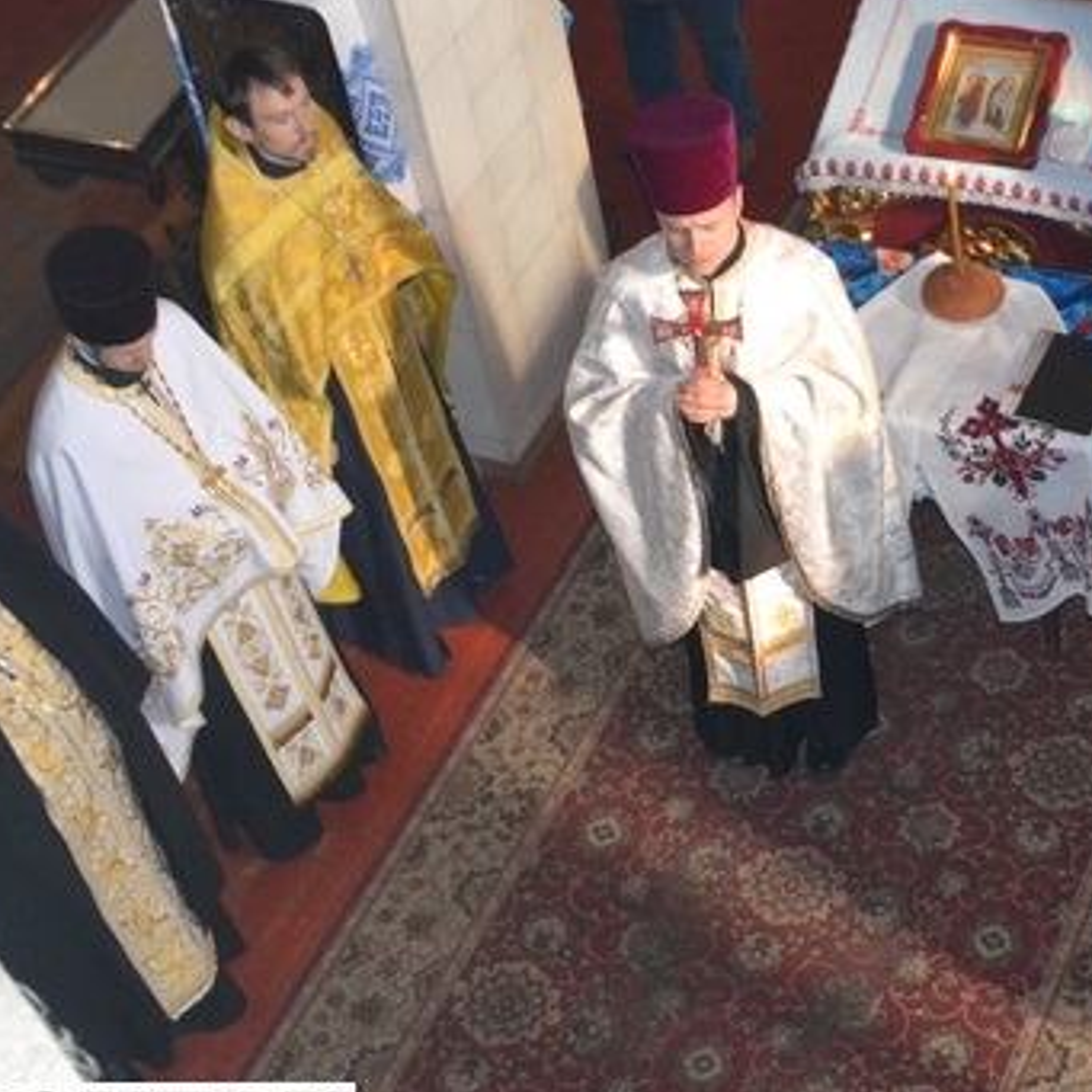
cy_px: 556
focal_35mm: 67
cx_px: 730
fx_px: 2391
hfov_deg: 25.6
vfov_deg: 25.7
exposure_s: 1/60
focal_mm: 28
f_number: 4.5
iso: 3200
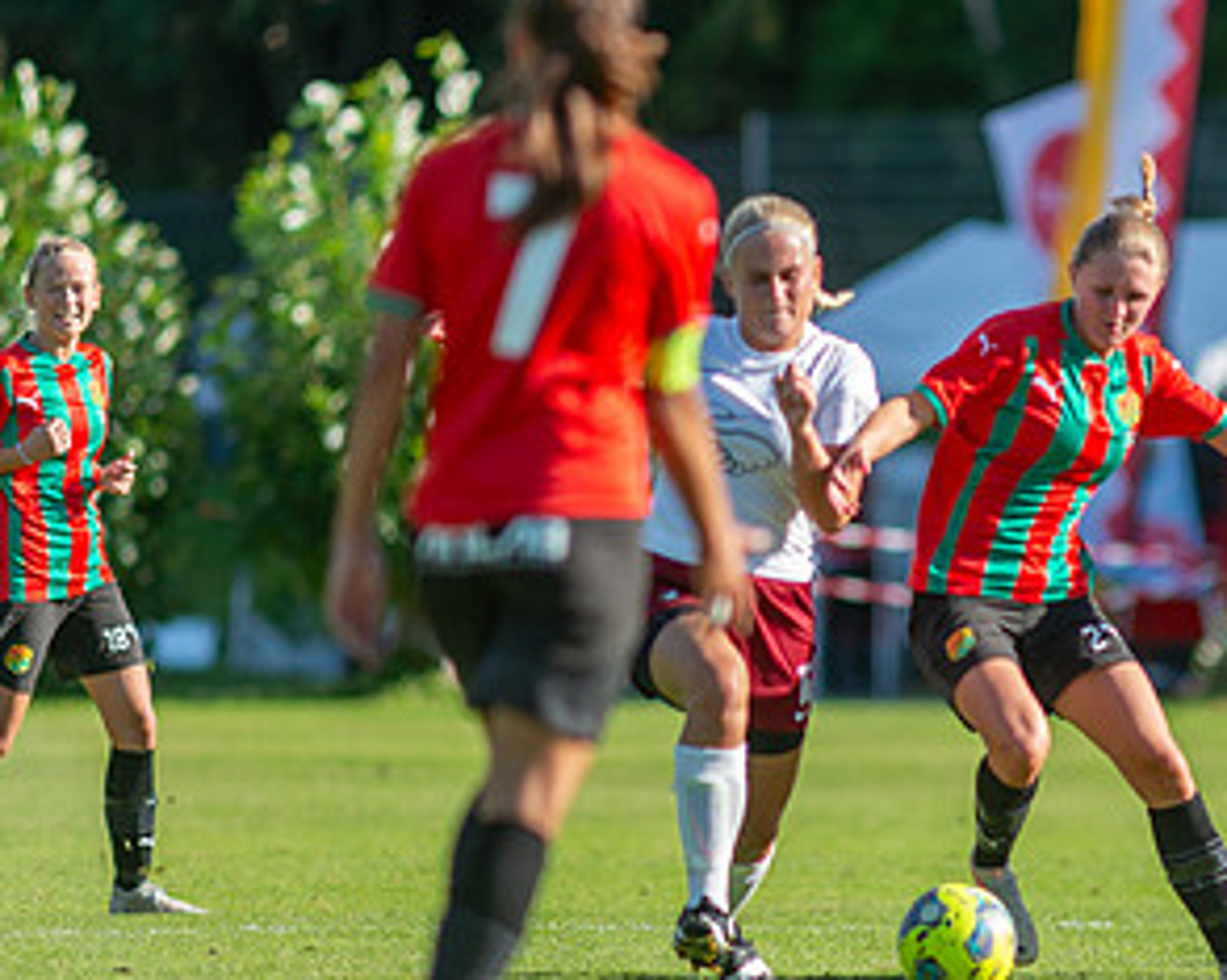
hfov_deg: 2.6
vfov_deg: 2.1
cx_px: 1090
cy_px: 681
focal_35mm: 741
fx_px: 26891
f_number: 3.2
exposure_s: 1/1600
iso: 140
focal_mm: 300
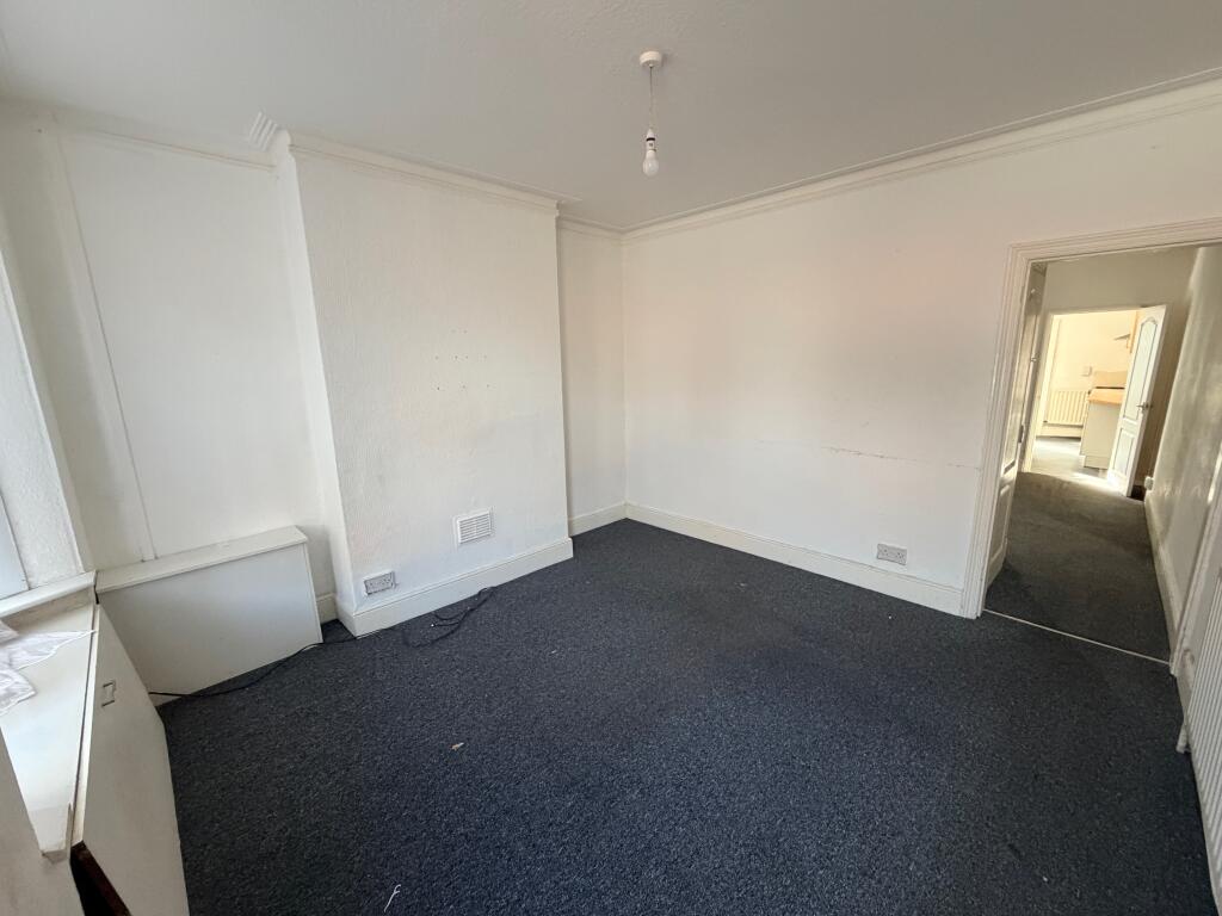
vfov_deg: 85.7
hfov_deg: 102.1
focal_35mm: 14
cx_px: 611
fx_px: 494
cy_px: 458
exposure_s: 1/60
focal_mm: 2.22
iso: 400
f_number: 2.2
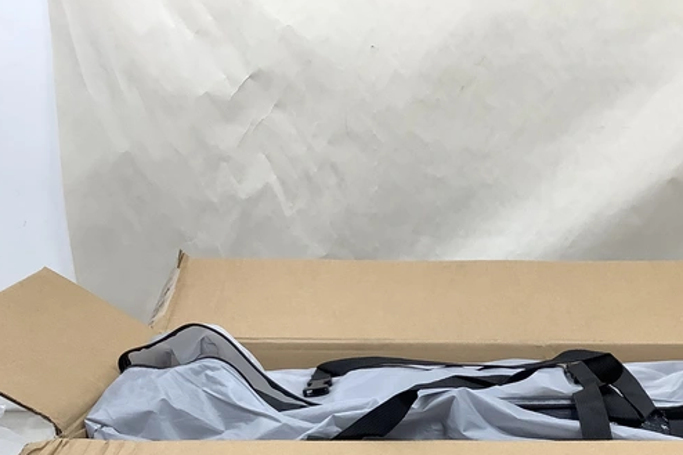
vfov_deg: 26.9
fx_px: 929
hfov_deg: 39.8
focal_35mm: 49
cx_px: 466
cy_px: 375
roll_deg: +0.0
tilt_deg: -18.6
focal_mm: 3.3
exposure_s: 1/120
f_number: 2.4
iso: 100
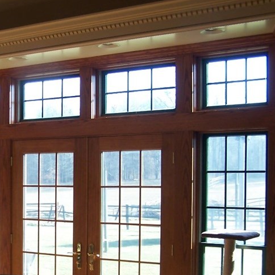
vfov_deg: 24.1
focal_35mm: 71
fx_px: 638
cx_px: 45
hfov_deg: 23.9
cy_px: 195
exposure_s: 1/60
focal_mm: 6.3
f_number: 2.8
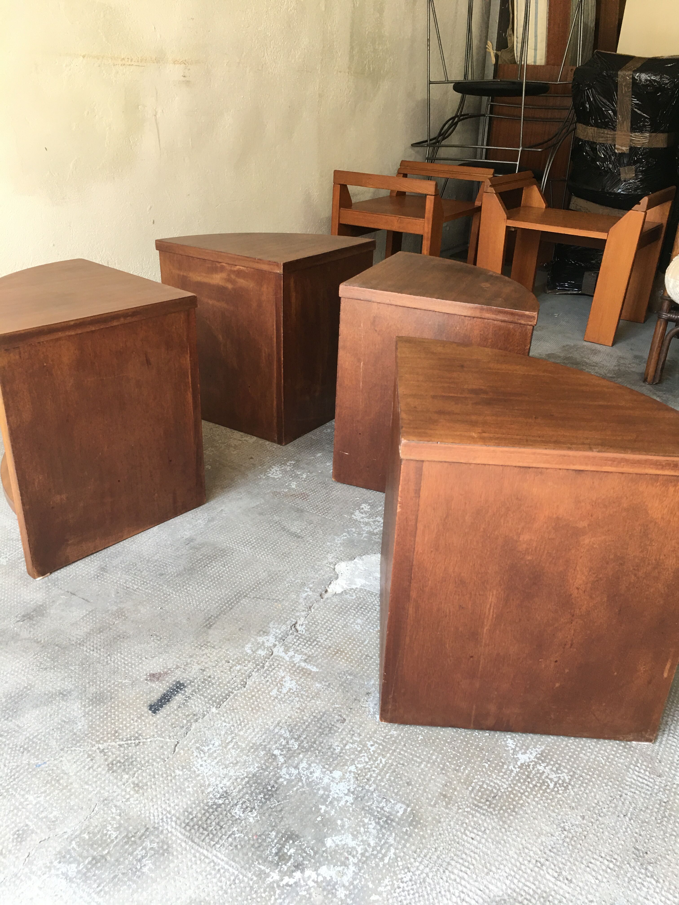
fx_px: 758
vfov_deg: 61.7
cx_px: 340
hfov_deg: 48.2
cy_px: 452
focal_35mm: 29
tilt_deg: -26.0
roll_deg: -3.5
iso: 50
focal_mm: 4.15
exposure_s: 1/33
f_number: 2.2
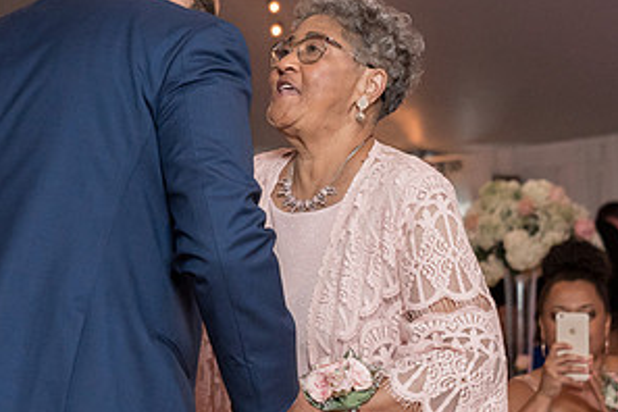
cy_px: 184
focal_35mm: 189
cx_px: 246
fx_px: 3244
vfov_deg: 7.3
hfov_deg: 10.9
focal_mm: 68
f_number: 4
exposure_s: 1/200
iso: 2000
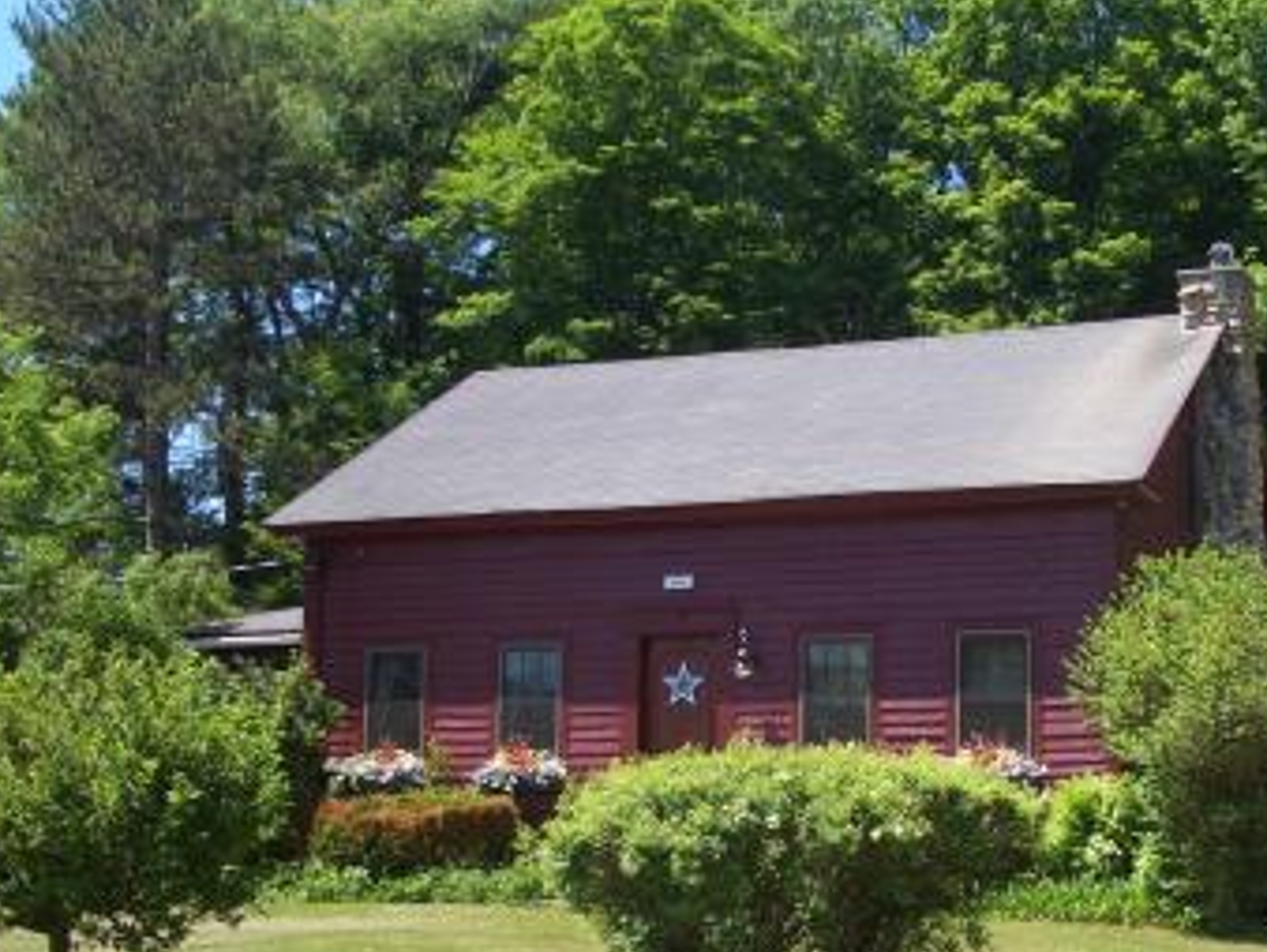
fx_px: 2198
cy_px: 600
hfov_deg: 31.7
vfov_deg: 24.4
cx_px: 911
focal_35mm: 60
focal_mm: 5.8
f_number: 4.3
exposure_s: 1/200
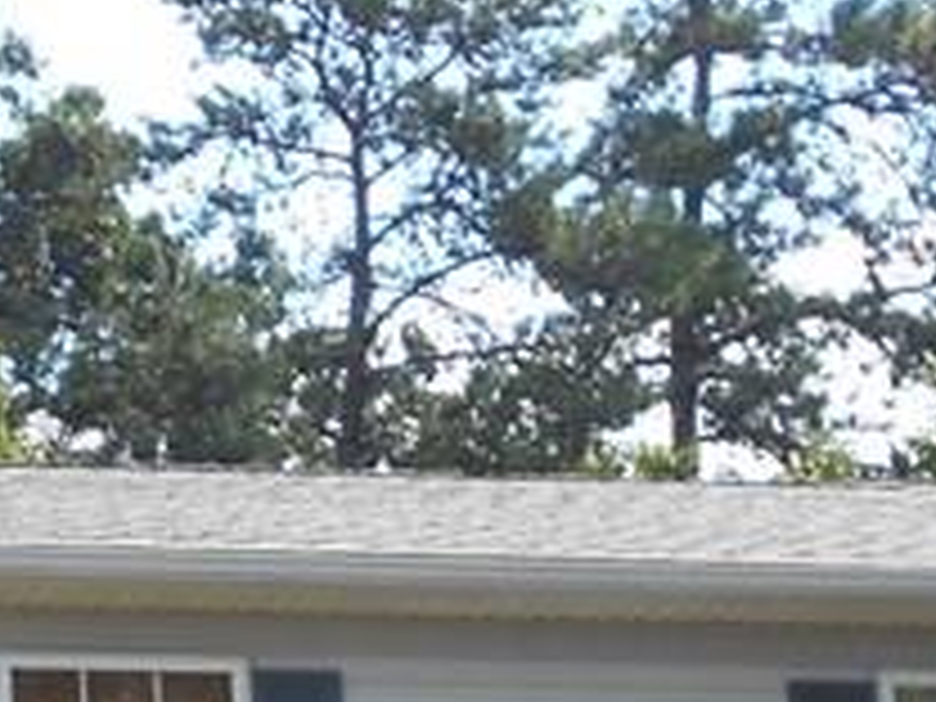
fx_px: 4002
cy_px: 1197
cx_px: -446
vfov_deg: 9.6
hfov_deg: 12.7
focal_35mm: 148
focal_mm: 5.1
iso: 80
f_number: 3.4
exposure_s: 1/400
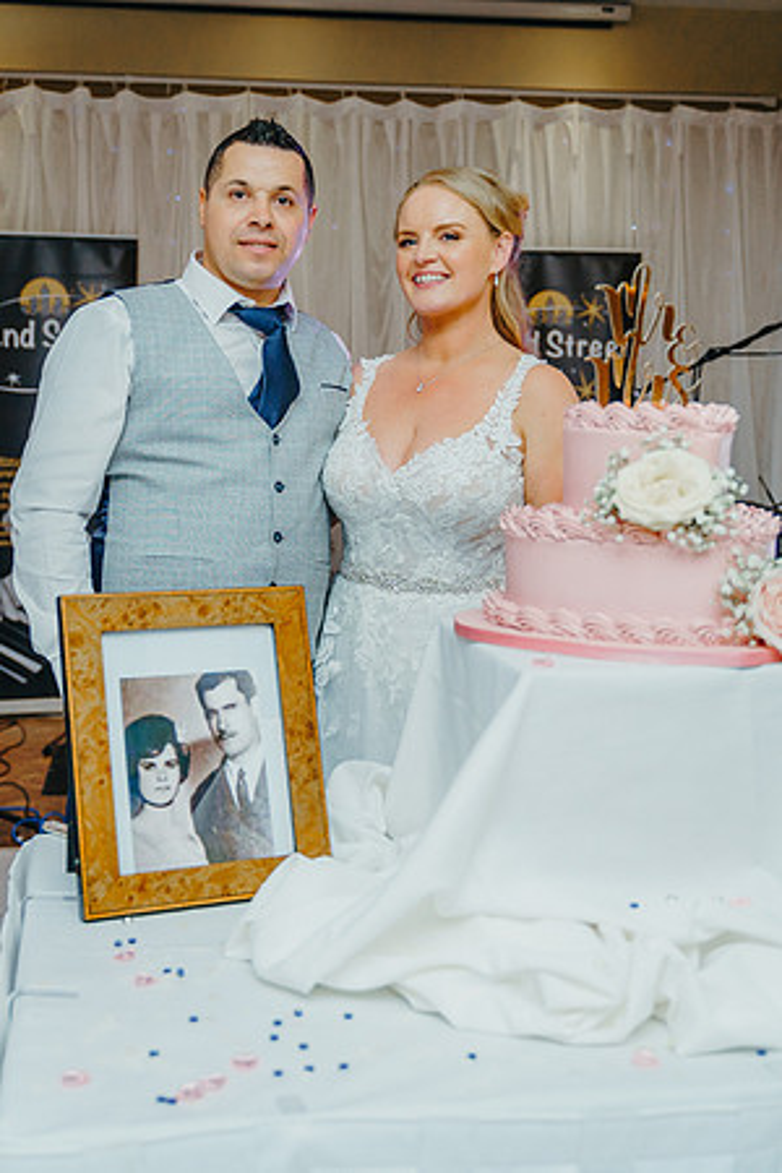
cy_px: 534
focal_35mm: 46
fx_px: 1494
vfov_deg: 42.8
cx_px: 348
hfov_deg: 29.3
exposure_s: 1/200
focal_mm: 28
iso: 1600
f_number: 2.8
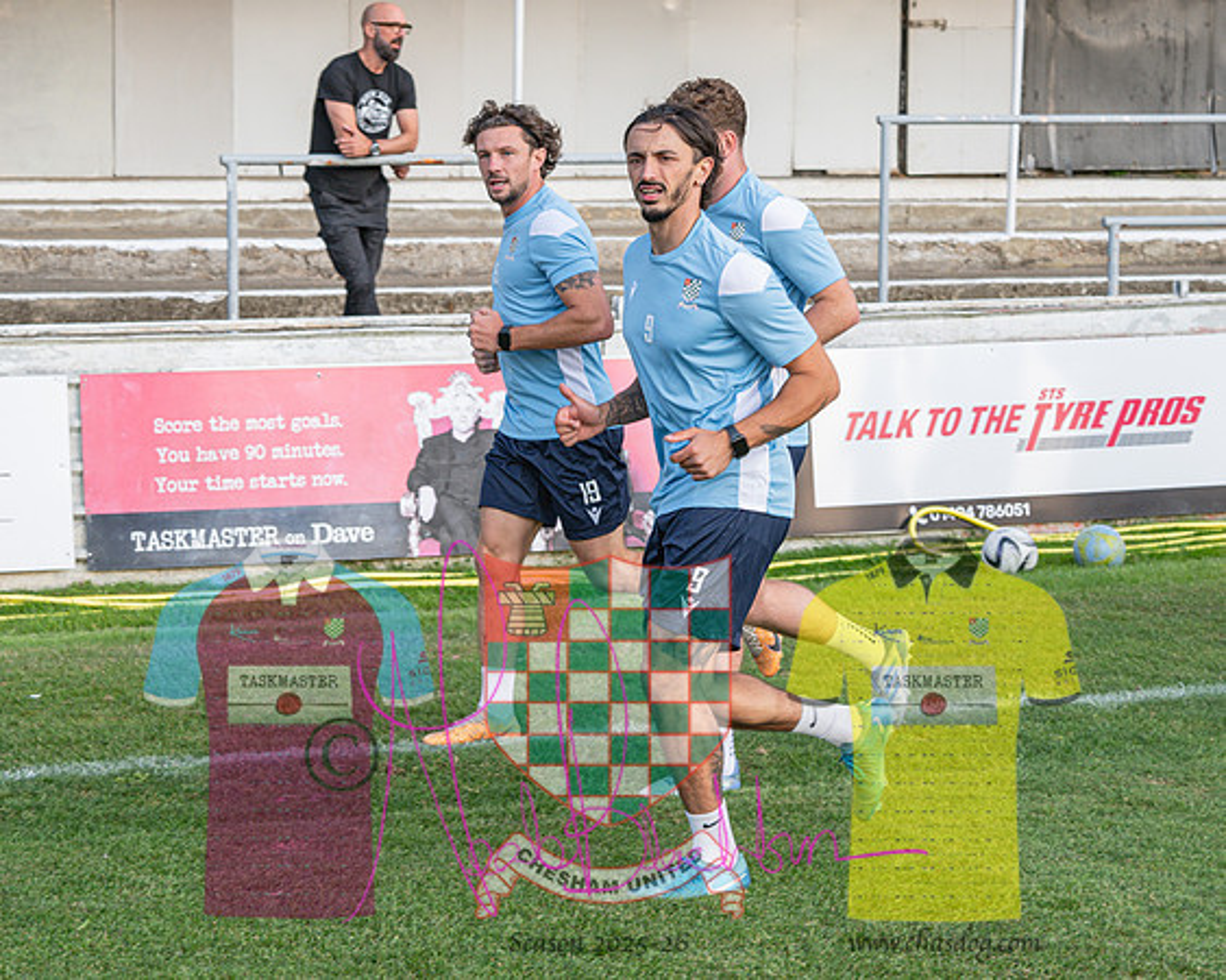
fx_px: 3341
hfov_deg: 20.7
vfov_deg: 16.7
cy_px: 528
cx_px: 441
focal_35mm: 92
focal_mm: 50
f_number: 4
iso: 250
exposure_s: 1/320
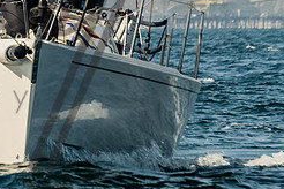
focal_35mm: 883
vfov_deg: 1.6
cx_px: -104
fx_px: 6965
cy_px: -49
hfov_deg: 2.3
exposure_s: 1/1000
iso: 320
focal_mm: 200
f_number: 6.3
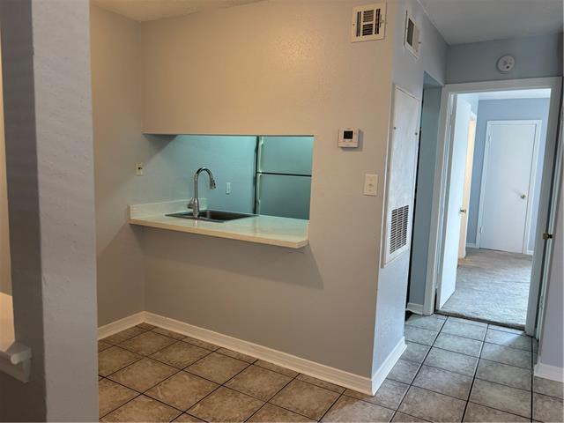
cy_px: 212
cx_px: 282
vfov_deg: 53.1
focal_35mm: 26
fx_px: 424
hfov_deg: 67.3
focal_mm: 5.96
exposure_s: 1/60
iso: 80
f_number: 1.6
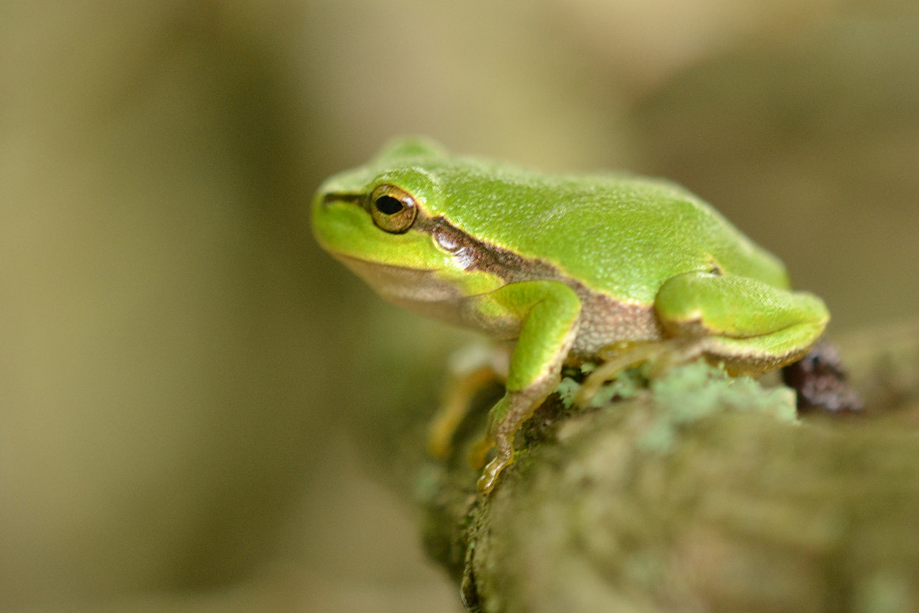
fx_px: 4485
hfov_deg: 11.7
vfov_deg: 7.8
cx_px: 424
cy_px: 236
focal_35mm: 176
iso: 800
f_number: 4
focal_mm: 85
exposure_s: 1/60
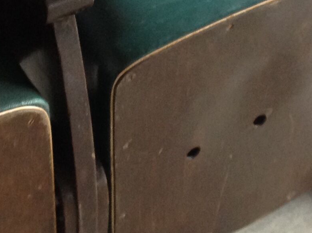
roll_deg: -2.9
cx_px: 157
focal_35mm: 116
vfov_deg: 12.5
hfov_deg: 17.0
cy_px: -43
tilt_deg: -40.1
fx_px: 1044
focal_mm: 4.28
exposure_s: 1/15
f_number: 2.4
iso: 200
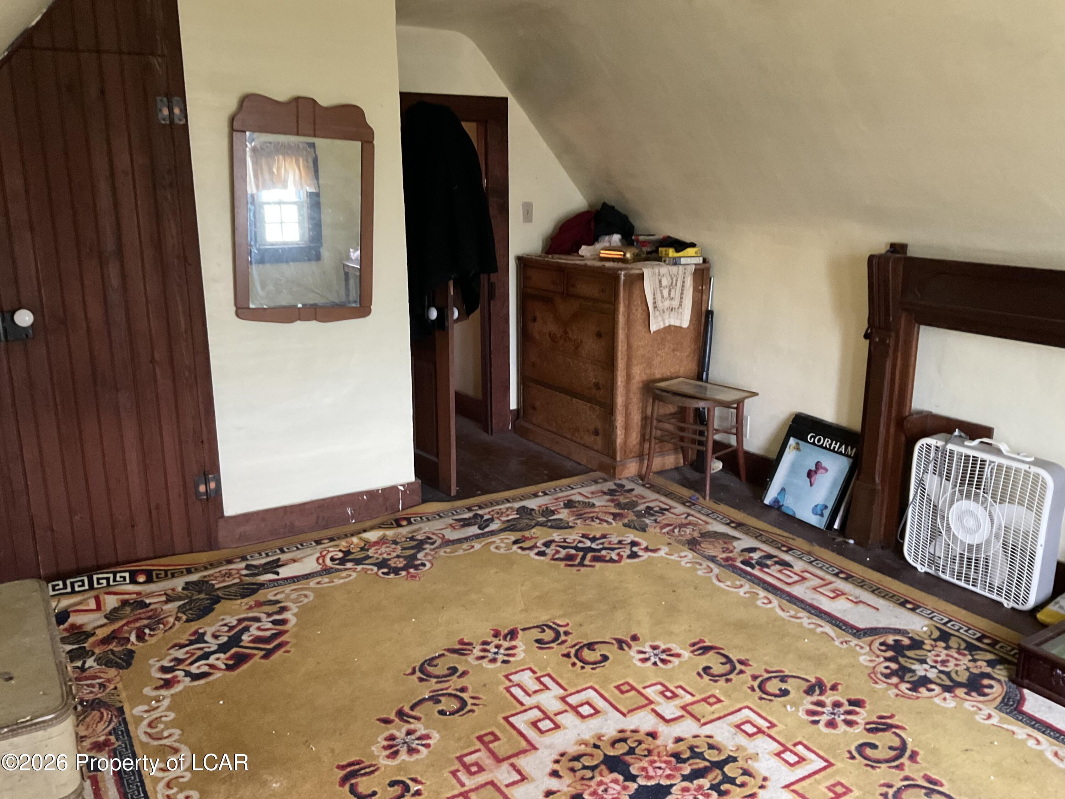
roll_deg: +0.5
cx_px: 532
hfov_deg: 61.7
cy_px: 400
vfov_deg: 48.2
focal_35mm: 29
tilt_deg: -14.5
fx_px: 892
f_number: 1.8
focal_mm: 3
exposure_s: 1/30
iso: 320
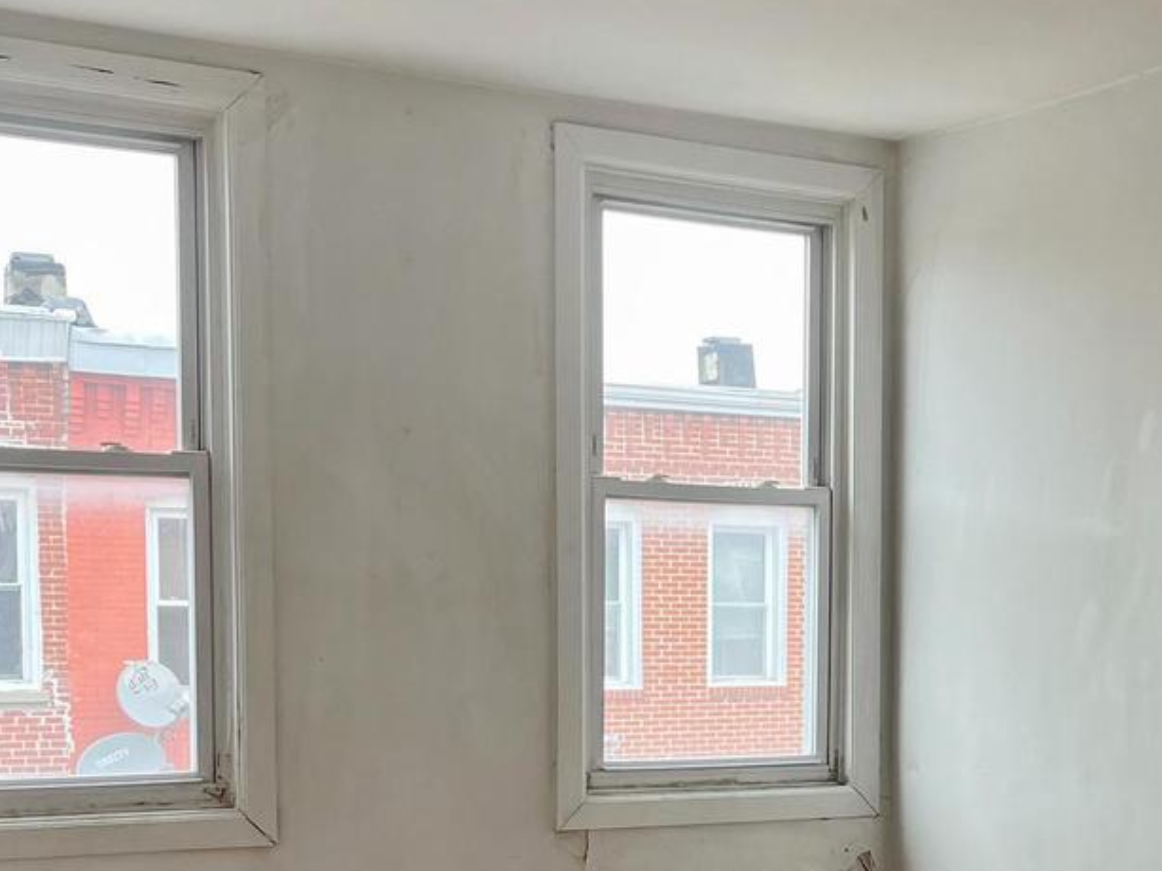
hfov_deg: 31.1
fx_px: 2047
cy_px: 740
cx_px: 871
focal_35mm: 61
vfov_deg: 23.5
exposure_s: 1/120
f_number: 1.6
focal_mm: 5.1
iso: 125
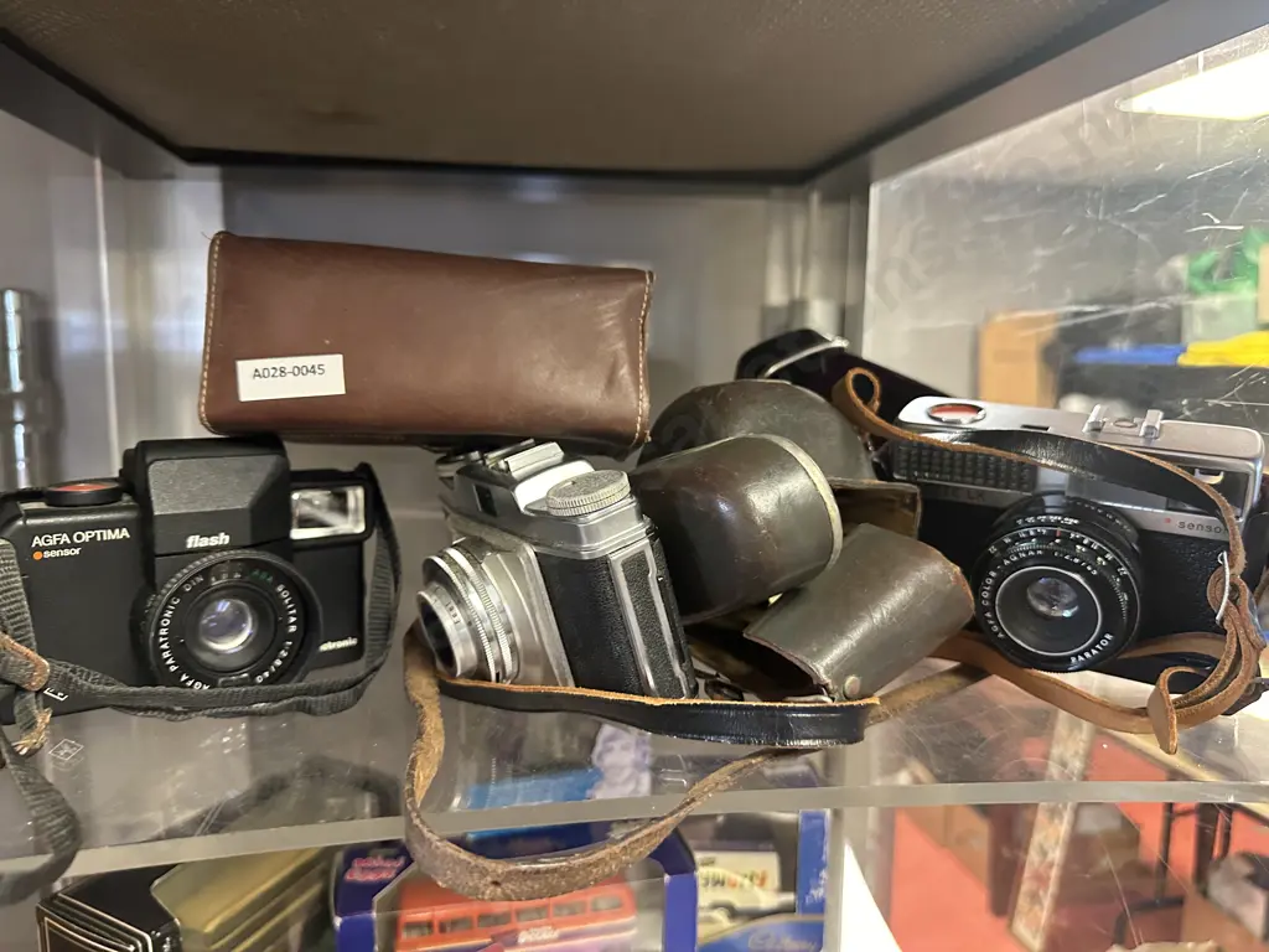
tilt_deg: -7.1
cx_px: 634
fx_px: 880
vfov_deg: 56.8
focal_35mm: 24
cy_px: 476
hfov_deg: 71.6
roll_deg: +0.5
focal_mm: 6.86
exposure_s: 1/50
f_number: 1.78
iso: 640
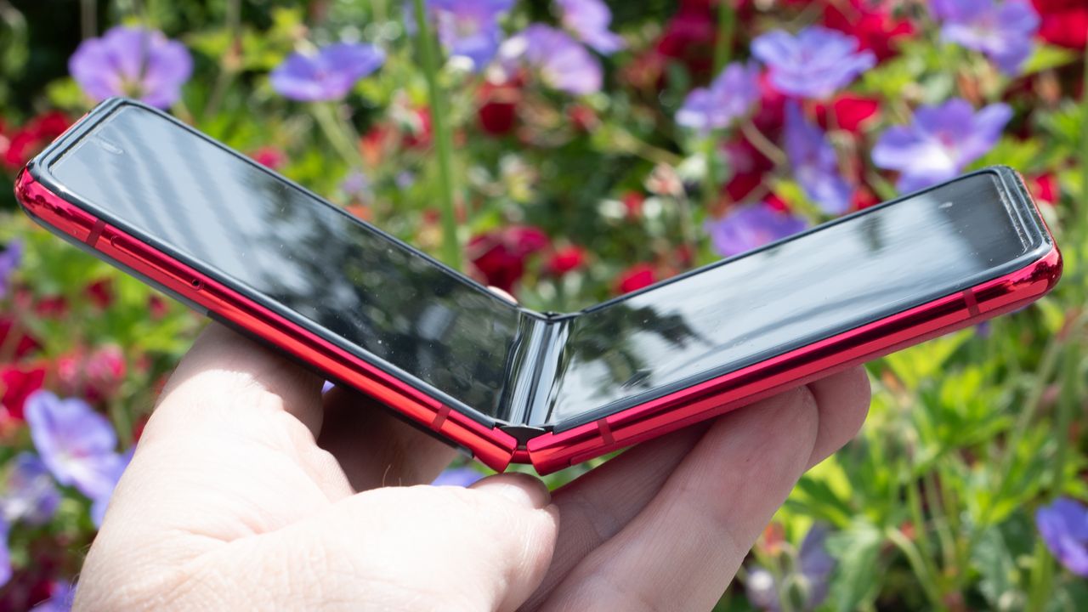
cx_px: 692
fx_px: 2440
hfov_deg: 25.1
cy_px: 410
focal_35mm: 85
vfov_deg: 14.3
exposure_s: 1/80
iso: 100
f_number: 13
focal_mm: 50
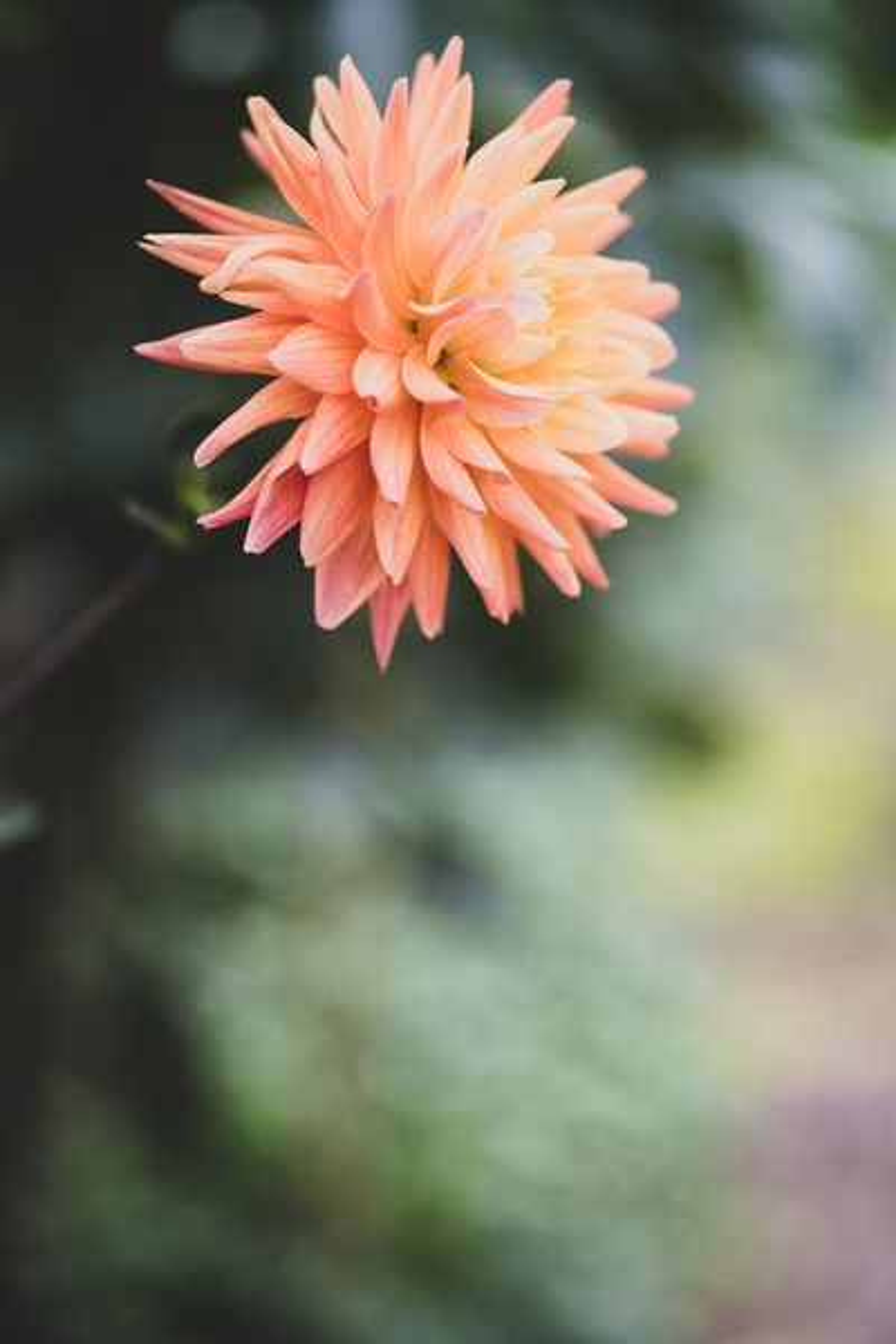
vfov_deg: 20.4
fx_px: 3733
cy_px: 672
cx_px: 448
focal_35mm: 100
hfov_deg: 13.7
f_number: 3.2
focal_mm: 100
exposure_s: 1/400
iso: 3200
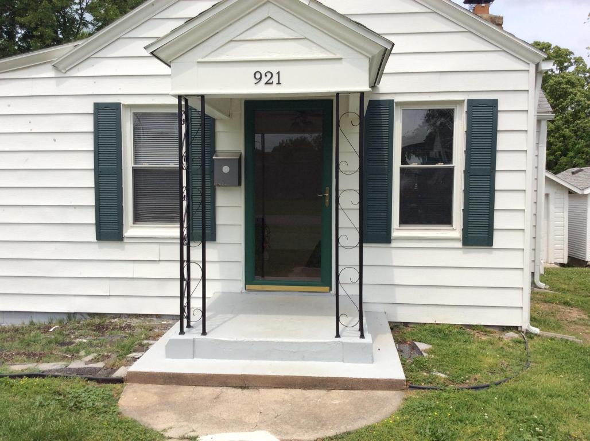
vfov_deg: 44.1
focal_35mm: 32
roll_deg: -0.2
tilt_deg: -4.4
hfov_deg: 56.9
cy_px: 220
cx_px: 295
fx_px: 545
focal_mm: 3.3
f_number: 2.4
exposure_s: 1/1634
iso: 32
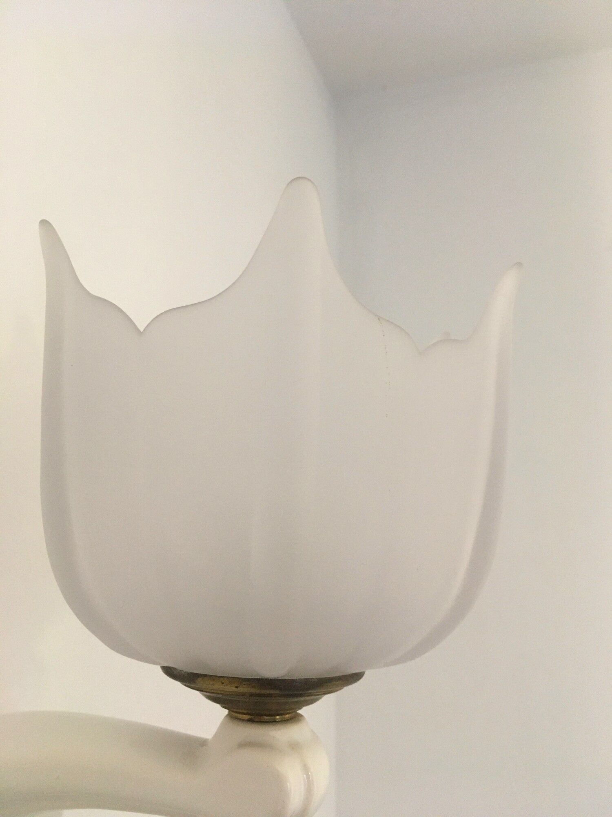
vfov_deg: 61.7
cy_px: 408
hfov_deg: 48.2
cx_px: 306
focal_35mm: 29
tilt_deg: +9.4
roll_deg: +0.6
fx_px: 684
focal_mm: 4.15
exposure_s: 1/33
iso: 160
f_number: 2.2
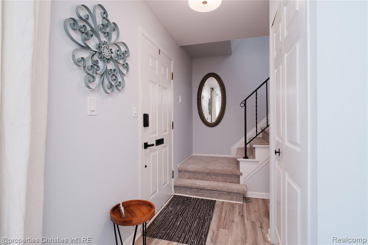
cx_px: 184
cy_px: 122
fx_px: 184
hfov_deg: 90.0
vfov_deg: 67.3
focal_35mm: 18
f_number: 6.4
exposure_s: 1/125
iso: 640
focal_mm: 12
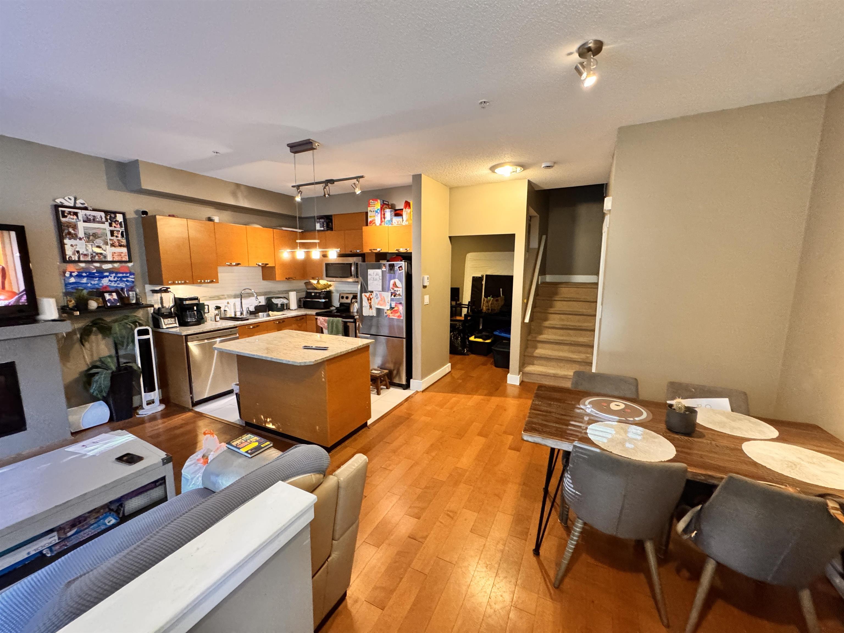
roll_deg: +0.5
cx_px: 422
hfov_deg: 102.1
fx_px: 341
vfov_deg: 85.7
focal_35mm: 14
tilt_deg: -9.0
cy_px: 316
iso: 640
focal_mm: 2.22
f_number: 2.2
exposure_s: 1/60
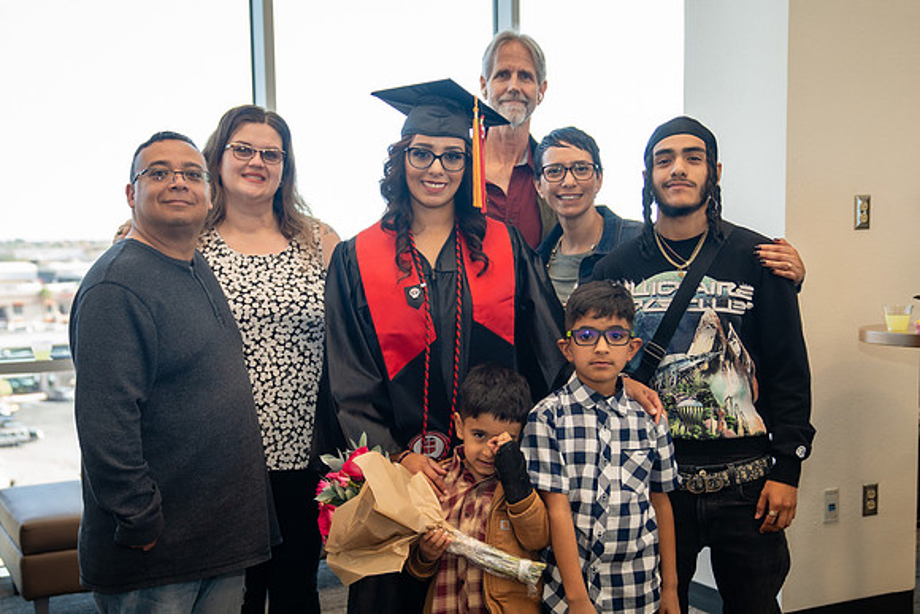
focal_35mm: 47
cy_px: 376
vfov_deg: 28.7
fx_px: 1195
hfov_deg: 42.1
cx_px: 460
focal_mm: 36
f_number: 2.8
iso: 500
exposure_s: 1/160
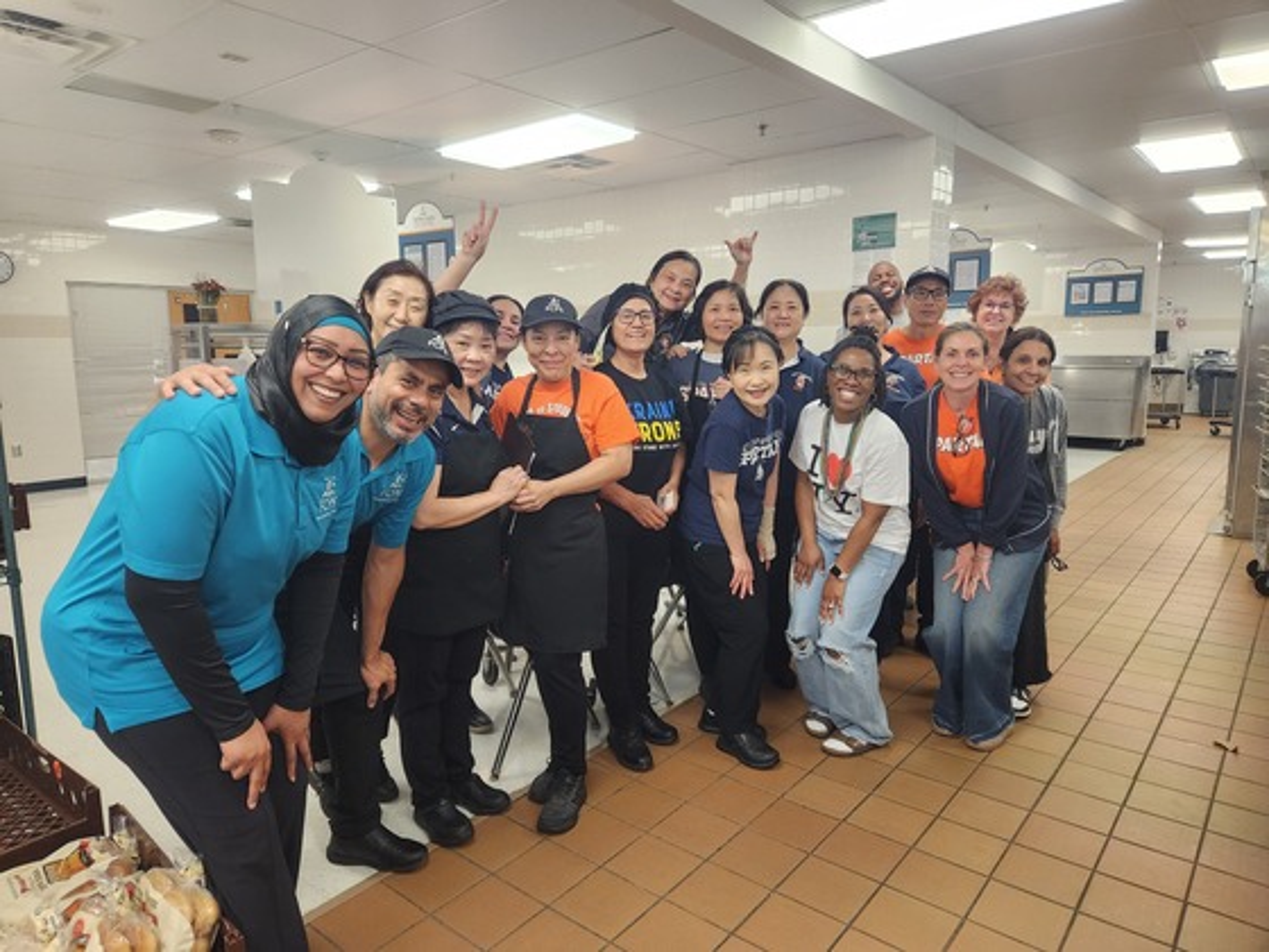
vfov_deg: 58.9
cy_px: 476
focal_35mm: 23
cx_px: 634
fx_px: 843
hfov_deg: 73.9
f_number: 1.8
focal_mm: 5.4
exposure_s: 1/120
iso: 250
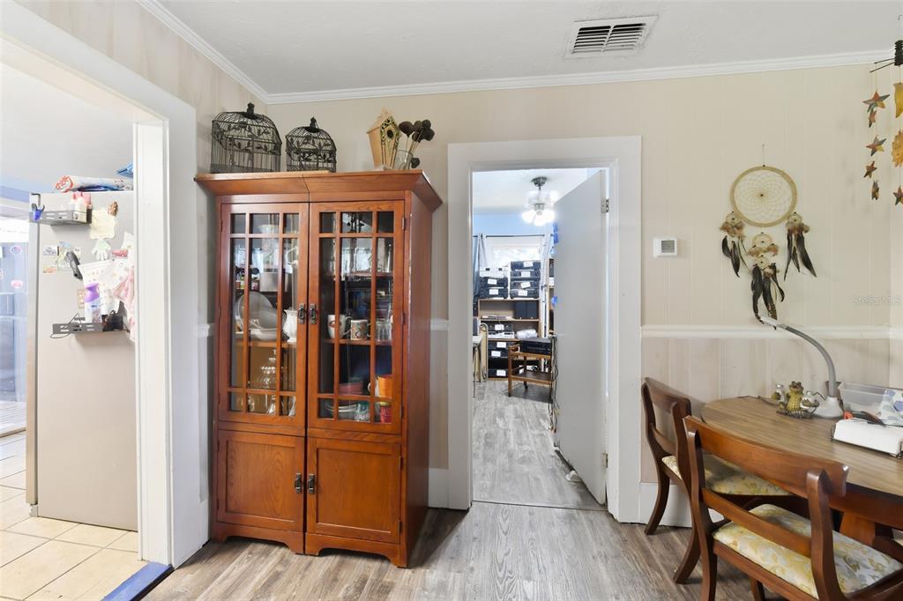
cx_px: 452
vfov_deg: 81.2
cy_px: 300
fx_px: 351
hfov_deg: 104.3
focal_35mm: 14
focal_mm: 14
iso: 400
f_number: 9
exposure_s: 1/4
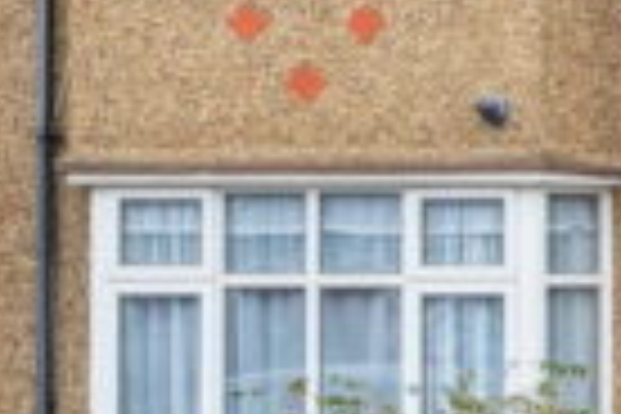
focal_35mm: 161
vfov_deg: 8.5
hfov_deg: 11.3
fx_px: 2777
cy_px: -25
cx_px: 1332
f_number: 7.1
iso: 640
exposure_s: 1/200
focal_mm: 29
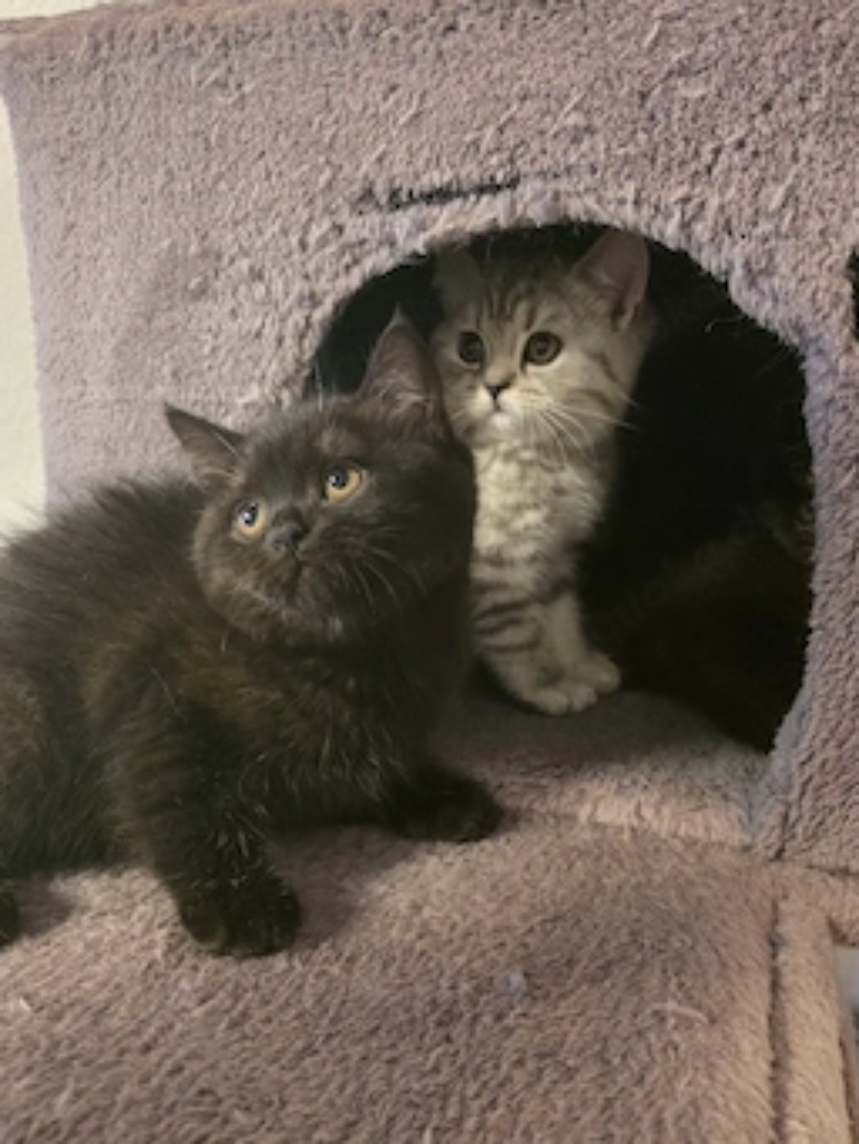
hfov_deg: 51.2
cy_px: 607
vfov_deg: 65.2
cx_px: 500
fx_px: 893
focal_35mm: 27
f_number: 1.7
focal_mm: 6.3
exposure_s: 1/101
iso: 2000
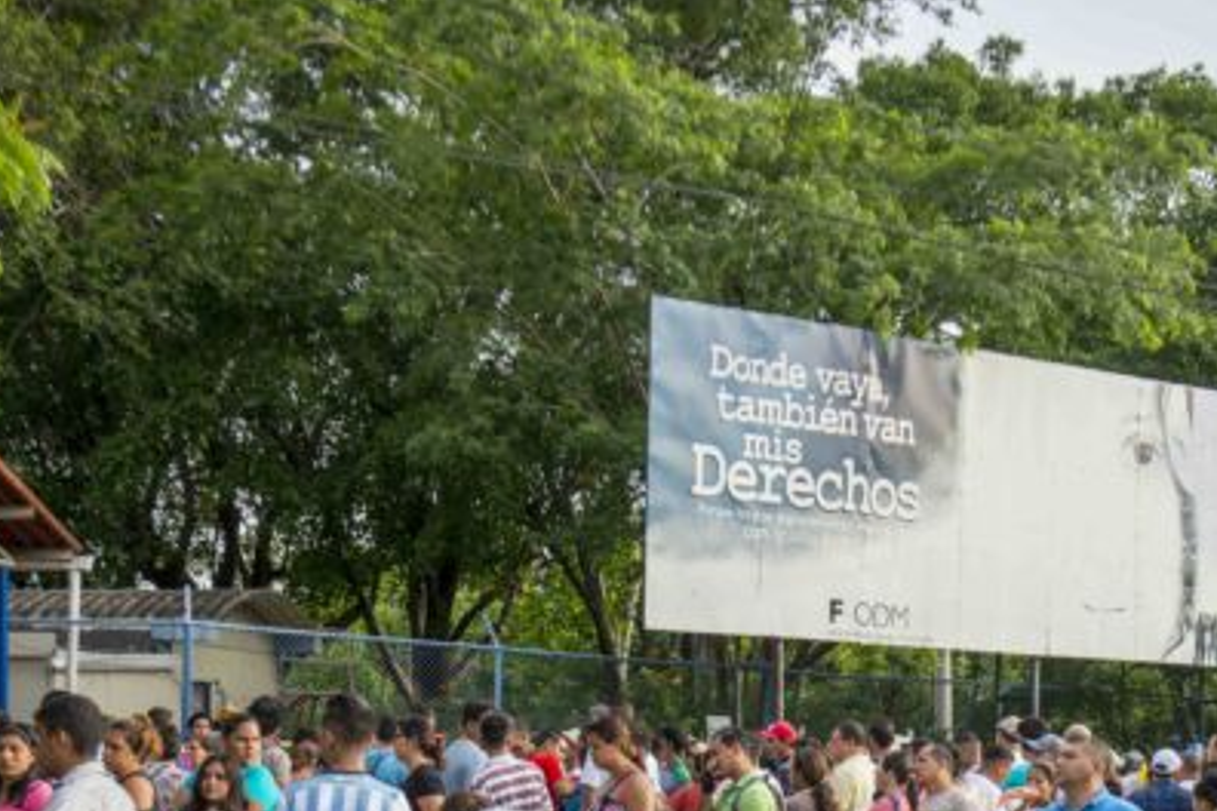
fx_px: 2434
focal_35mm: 72
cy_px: 713
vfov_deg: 18.6
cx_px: 664
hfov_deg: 28.1
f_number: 5
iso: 250
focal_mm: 38
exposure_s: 1/640
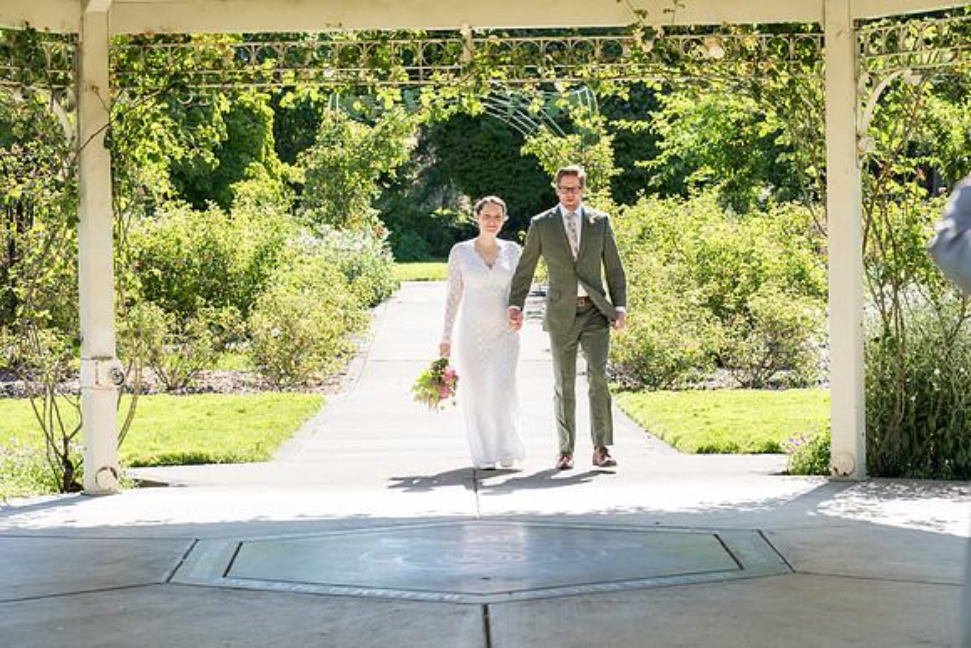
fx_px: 2374
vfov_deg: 15.5
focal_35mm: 88
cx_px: 486
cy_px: 324
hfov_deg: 23.1
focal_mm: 88
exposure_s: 1/320
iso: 250
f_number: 5.6
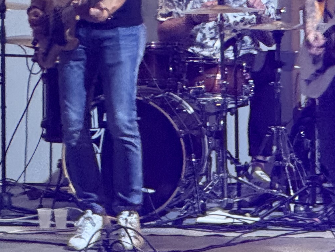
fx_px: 4637
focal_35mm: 479
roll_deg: +0.6
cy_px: -163
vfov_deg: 3.1
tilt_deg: -1.3
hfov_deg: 4.1
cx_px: 67
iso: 640
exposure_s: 1/60
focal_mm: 15.66
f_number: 2.8
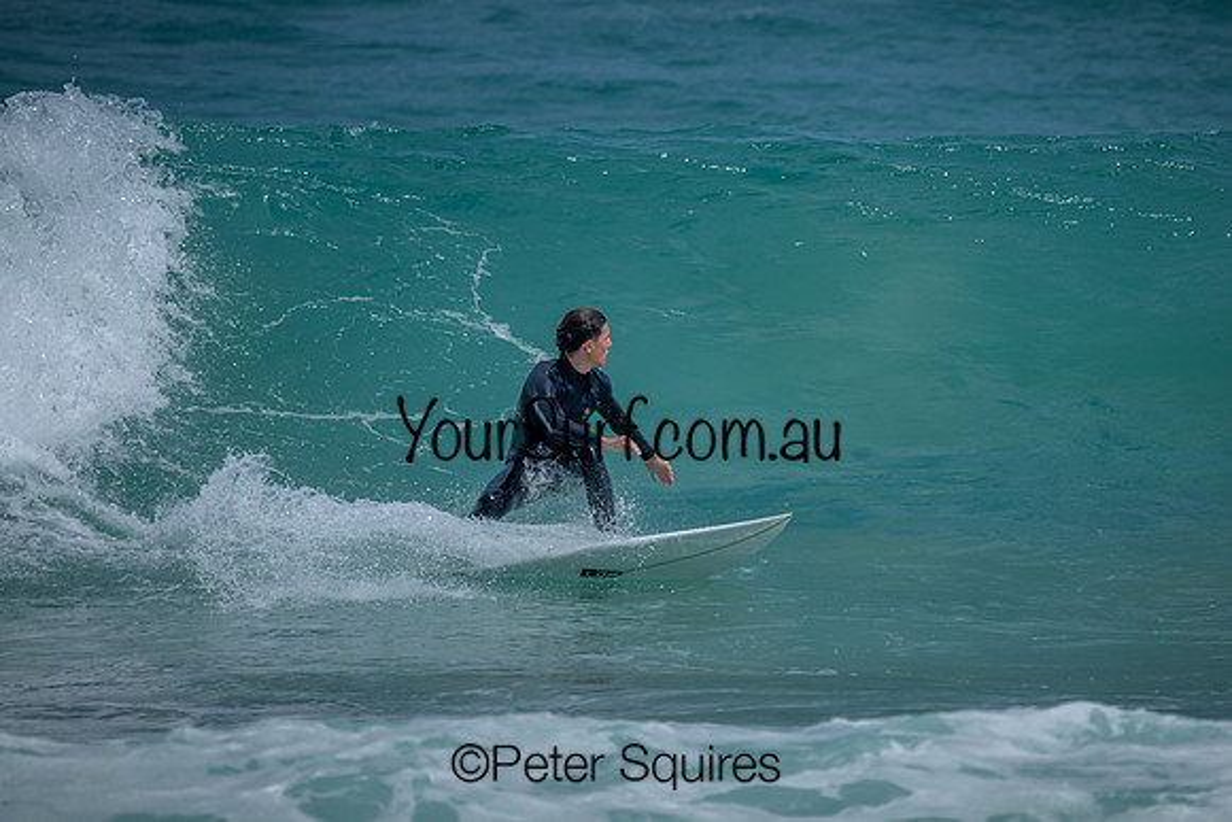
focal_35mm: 975
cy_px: 321
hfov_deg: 2.1
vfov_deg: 1.4
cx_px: 751
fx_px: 33366
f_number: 6.3
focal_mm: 800
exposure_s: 1/2500
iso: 250
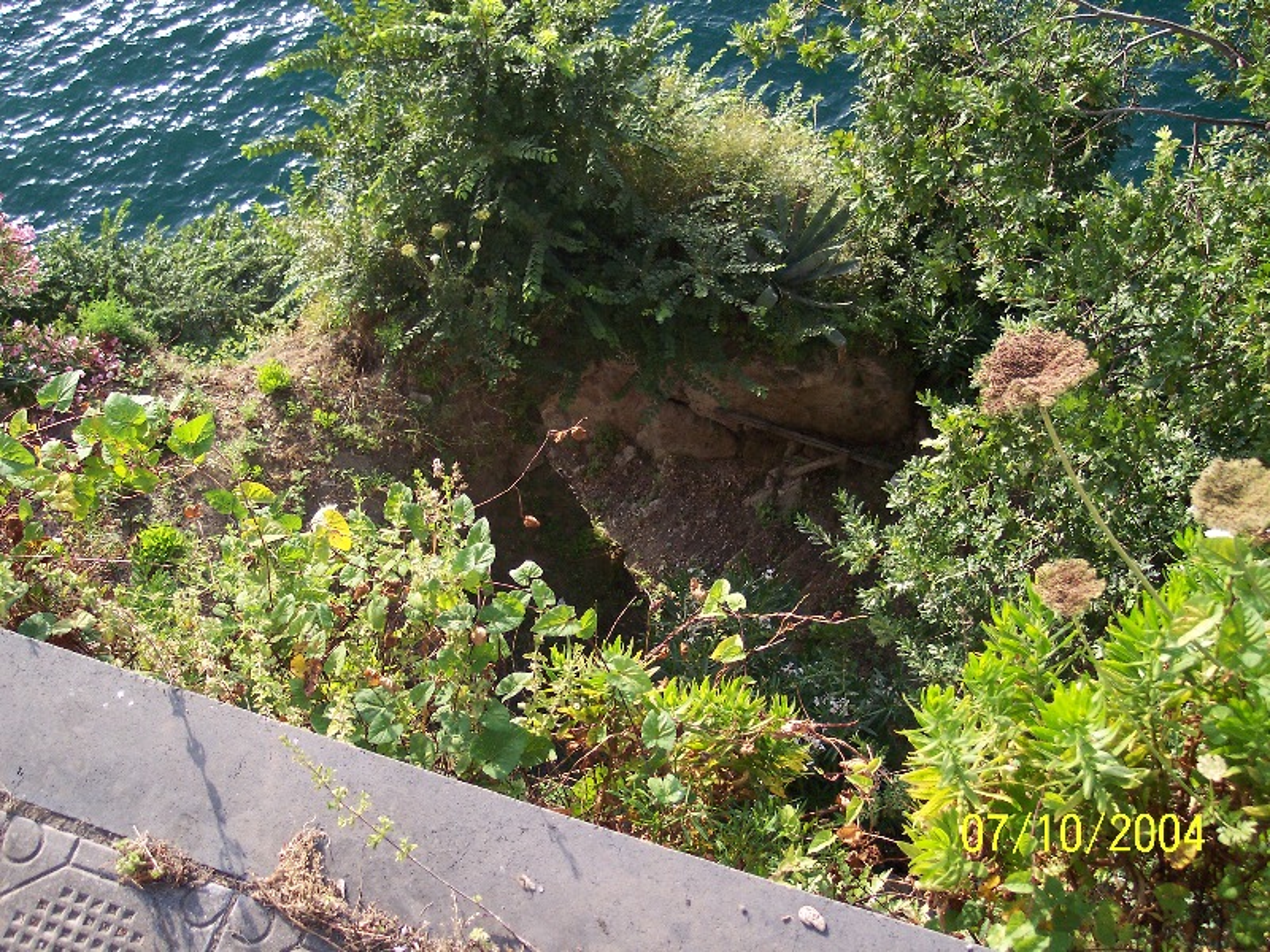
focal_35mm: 38
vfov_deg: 37.7
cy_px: 476
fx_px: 1394
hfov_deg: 49.0
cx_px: 635
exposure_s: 1/500
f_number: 2.8
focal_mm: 8
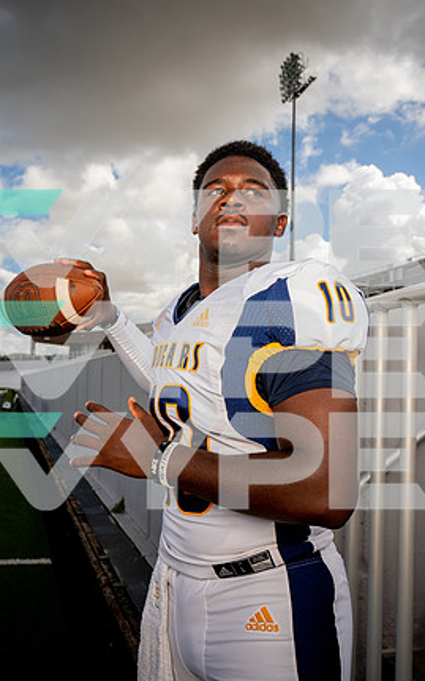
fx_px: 612
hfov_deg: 38.3
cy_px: 351
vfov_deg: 58.2
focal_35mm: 33
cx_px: 204
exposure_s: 1/250
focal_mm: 31
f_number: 8
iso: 125
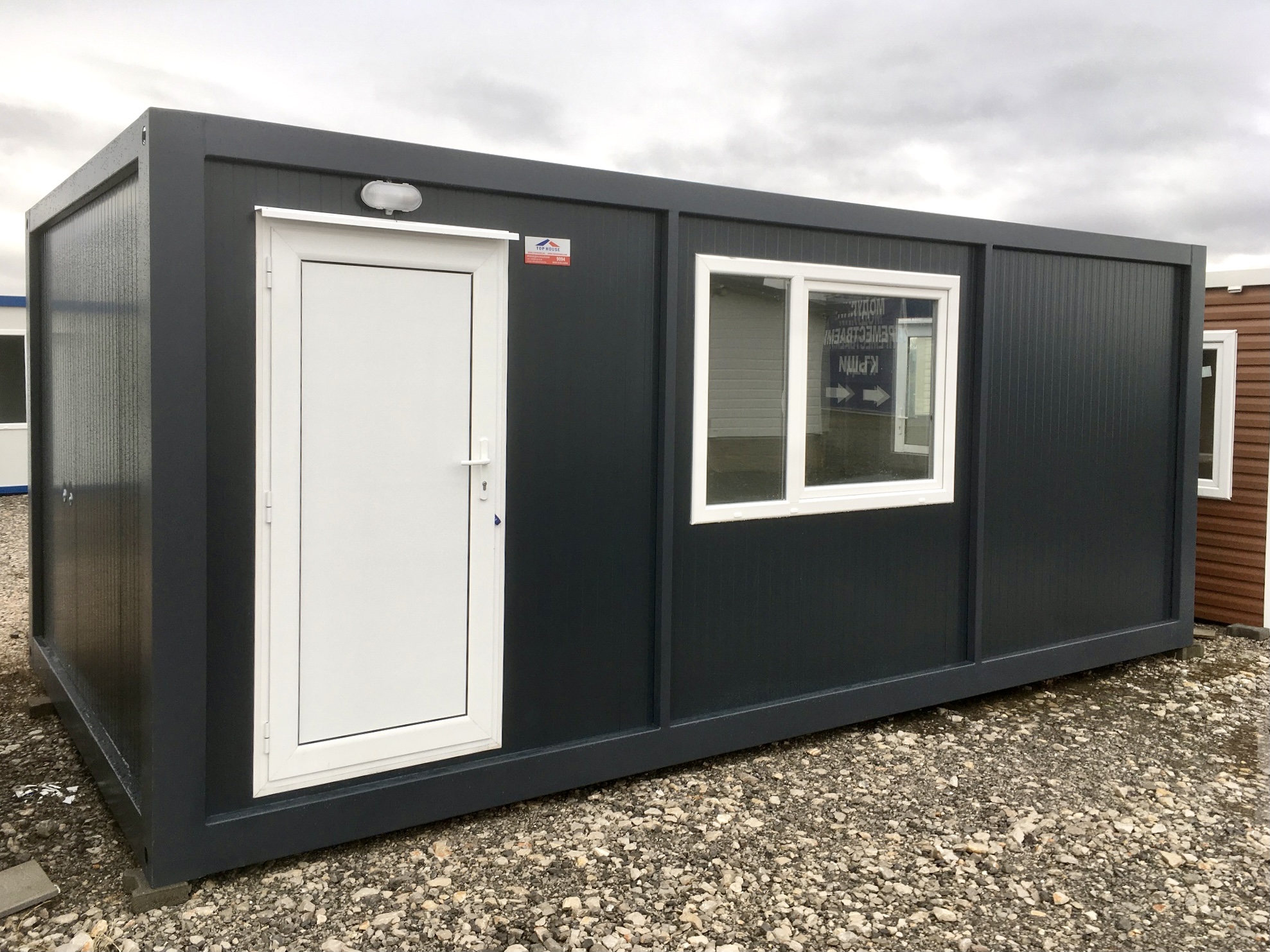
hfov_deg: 61.7
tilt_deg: -8.2
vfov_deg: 48.2
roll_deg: -0.2
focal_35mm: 29
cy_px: 476
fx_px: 1064
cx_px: 635
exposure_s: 1/137
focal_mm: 4.15
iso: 25
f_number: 2.2
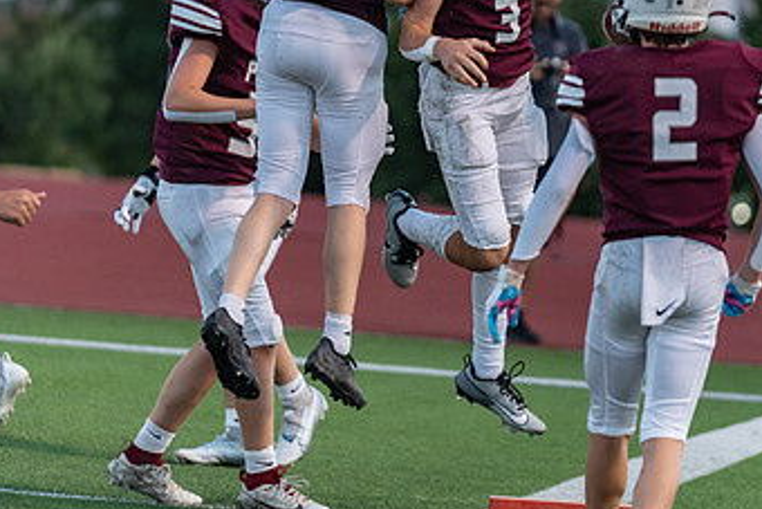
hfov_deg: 6.0
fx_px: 7221
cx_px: 448
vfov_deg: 4.0
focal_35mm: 341
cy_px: 122
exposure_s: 1/1250
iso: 1000
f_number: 2.8
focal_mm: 200
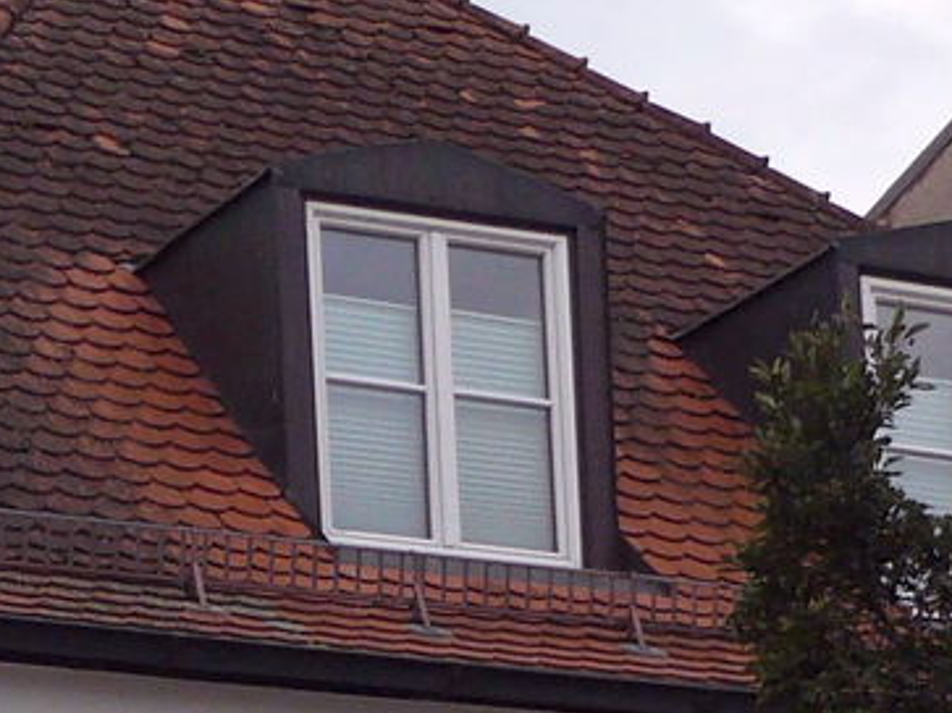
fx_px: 5086
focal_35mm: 185
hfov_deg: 10.5
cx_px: -157
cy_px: 1174
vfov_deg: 7.8
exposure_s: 1/160
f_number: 4
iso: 100
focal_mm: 7.4
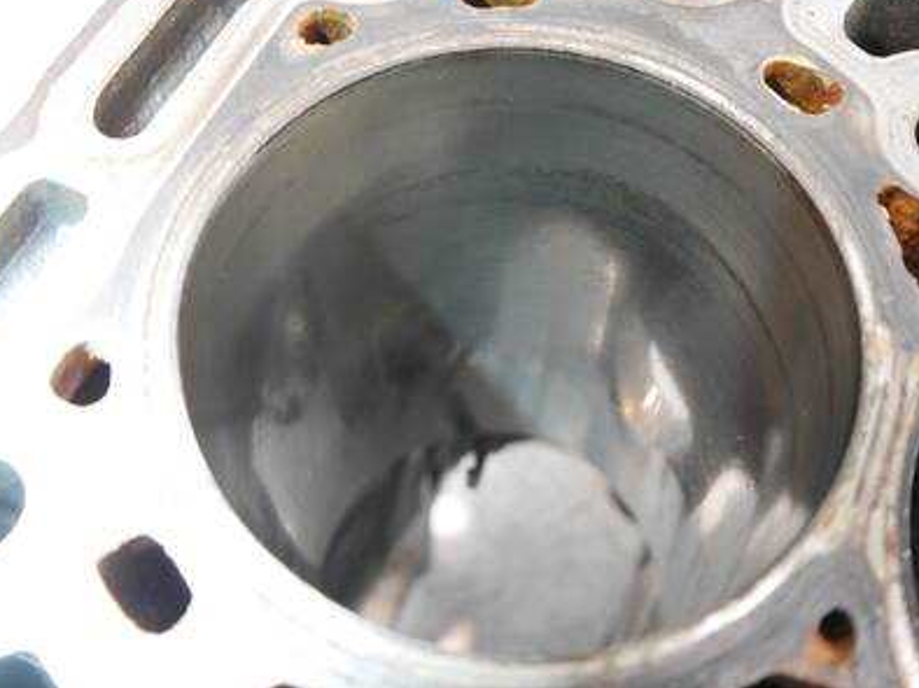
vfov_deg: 36.6
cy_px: 275
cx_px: 494
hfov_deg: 47.8
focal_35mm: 39
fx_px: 1035
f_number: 3.9
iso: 3200
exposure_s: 1/50
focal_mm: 16
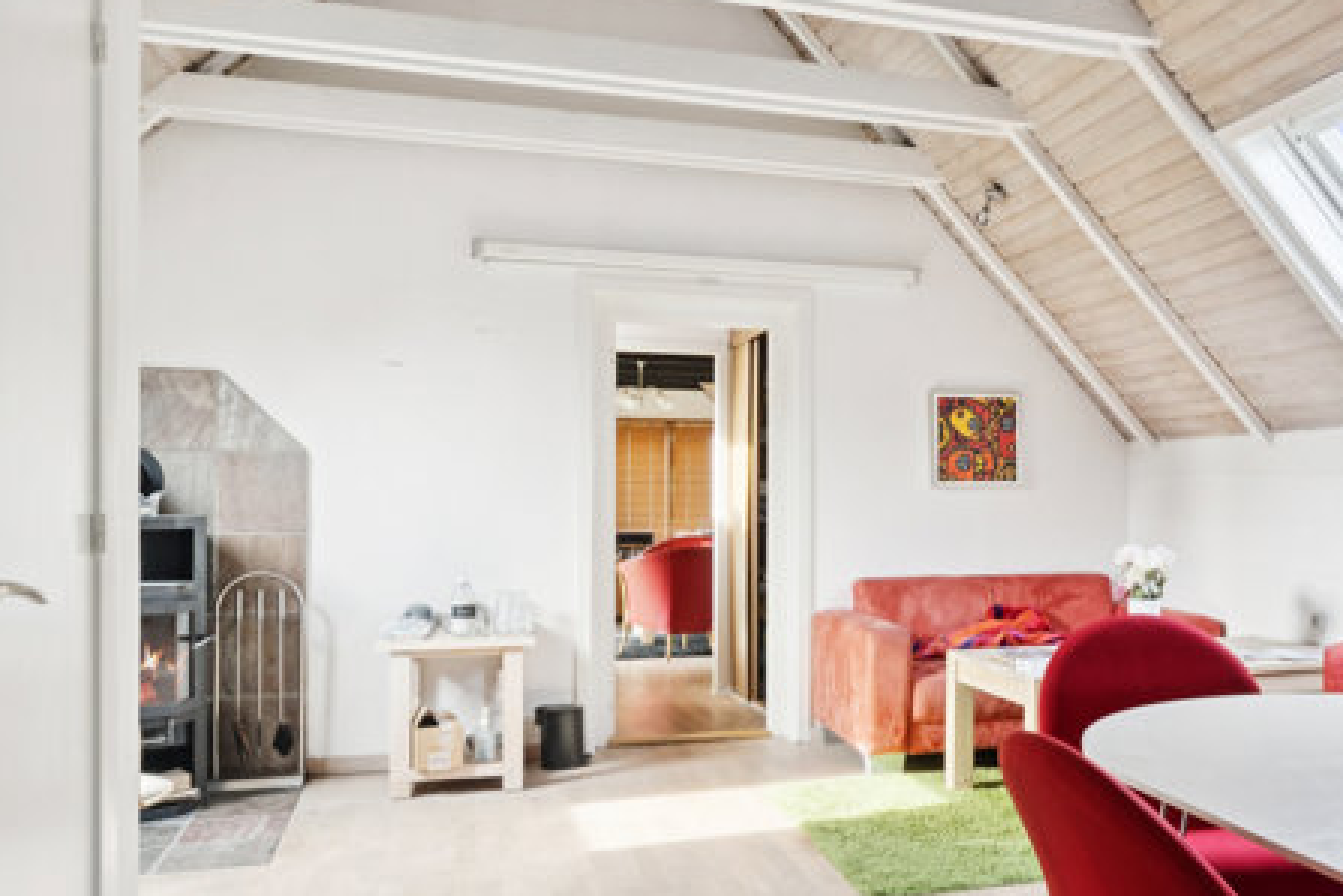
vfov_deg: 37.9
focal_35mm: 35
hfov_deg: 53.1
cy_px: 522
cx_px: 931
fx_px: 1302
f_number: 8
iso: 200
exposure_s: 1/4
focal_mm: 13
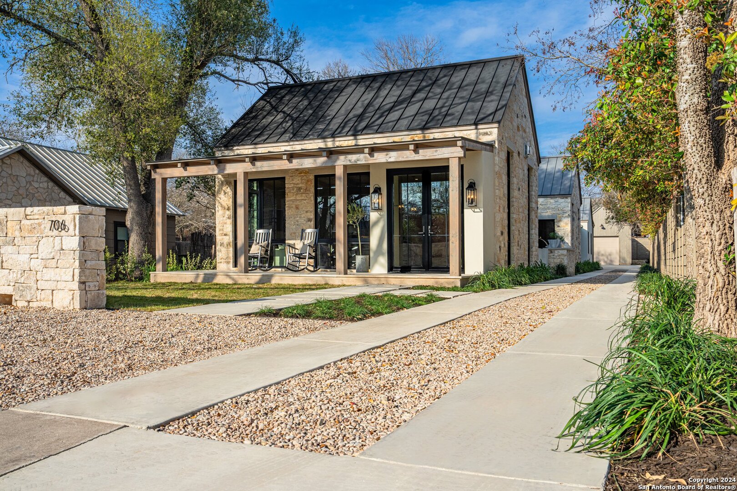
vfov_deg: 43.6
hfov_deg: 61.9
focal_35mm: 30
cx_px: 368
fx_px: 614
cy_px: 246
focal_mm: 30
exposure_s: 1/500
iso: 160
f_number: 9
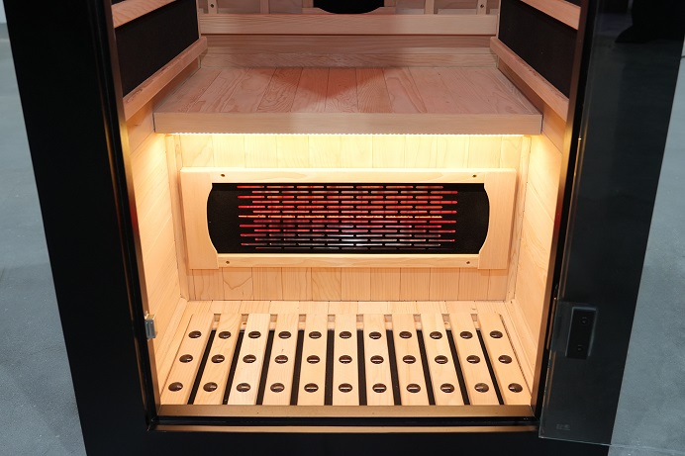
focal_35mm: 36
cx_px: 342
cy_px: 228
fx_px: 685
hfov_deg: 53.1
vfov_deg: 36.9
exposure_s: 1/80
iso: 800
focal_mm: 24
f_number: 4
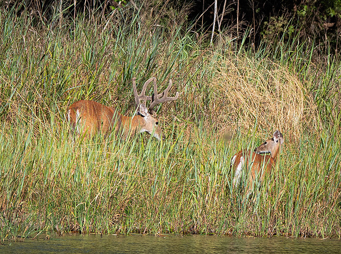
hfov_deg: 1.8
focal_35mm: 1077
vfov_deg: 1.4
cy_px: 165
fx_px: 10591
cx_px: 137
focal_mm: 200
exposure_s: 1/800
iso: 200
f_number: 5.6
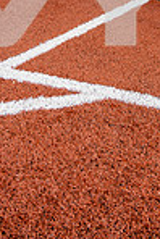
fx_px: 585
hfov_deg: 15.3
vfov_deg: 20.0
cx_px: 163
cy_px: -116
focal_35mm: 88
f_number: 5.6
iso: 200
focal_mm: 29
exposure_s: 1/250
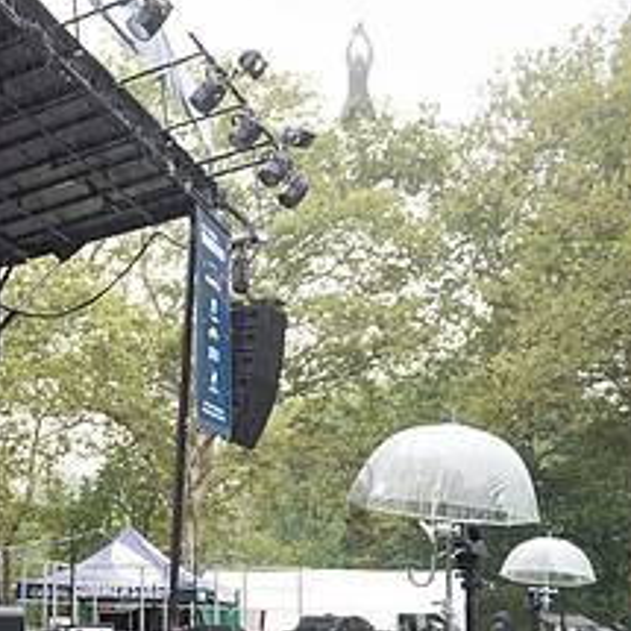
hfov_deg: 26.0
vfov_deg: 30.4
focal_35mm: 55
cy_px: 497
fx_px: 1134
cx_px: -211
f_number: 4
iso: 160
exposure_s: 1/60
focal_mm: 24
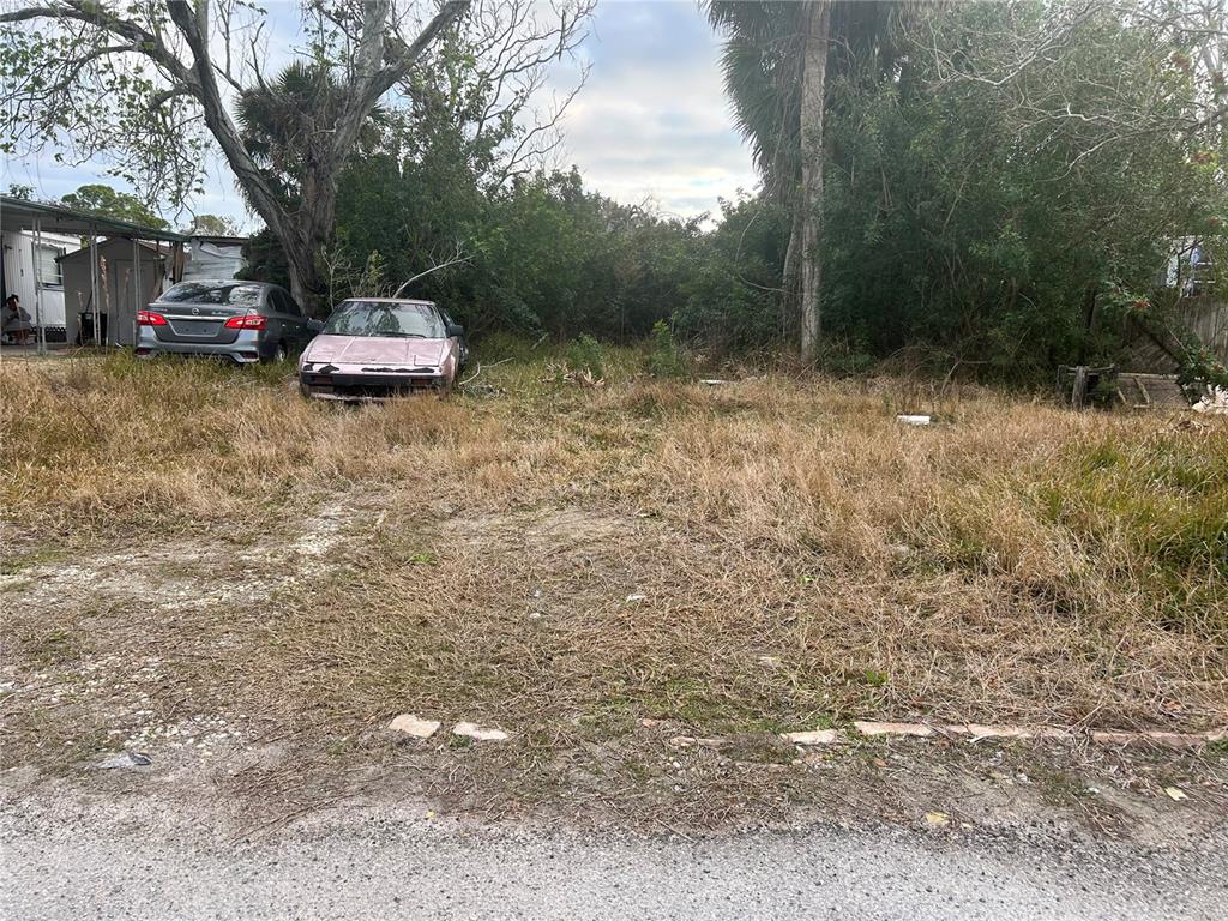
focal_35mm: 26
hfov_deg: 67.3
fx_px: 922
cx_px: 614
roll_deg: -1.8
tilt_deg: -8.3
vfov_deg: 53.1
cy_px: 460
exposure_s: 1/335
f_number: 1.5
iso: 50
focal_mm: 5.7
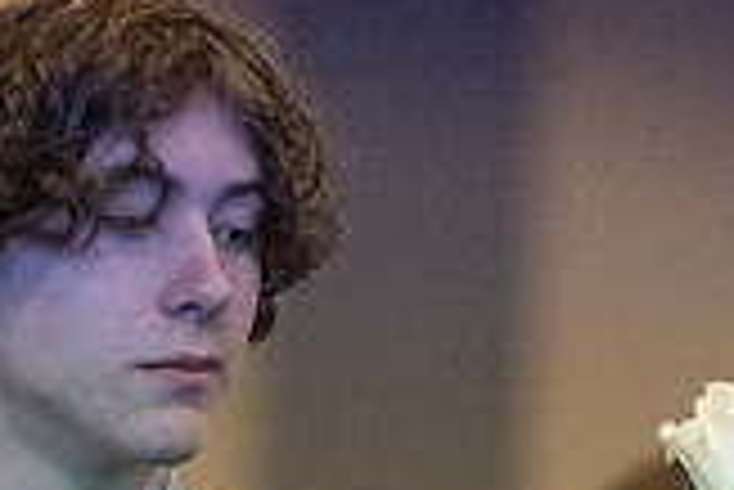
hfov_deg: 4.2
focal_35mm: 487
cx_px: 144
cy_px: 600
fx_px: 9938
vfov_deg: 2.8
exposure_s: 1/320
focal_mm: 137
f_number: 2.8
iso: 20000
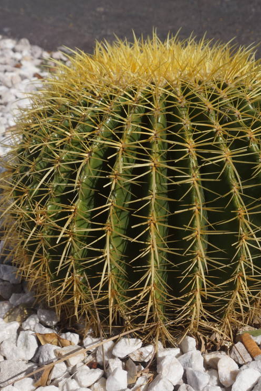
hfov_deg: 27.0
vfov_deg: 39.6
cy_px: 197
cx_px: 151
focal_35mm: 50
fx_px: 543
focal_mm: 22
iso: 100
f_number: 7.1
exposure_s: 1/200
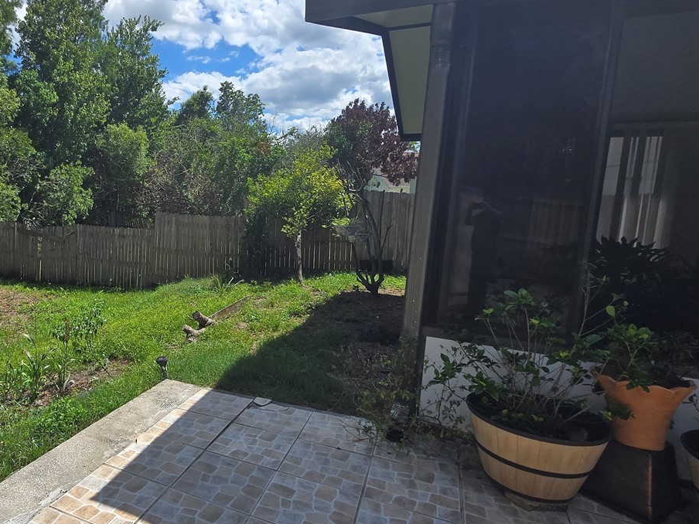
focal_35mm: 23
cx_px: 157
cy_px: 254
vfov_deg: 58.9
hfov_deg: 68.1
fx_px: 464
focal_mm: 1.7
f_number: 2.2
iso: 25
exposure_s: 1/1571
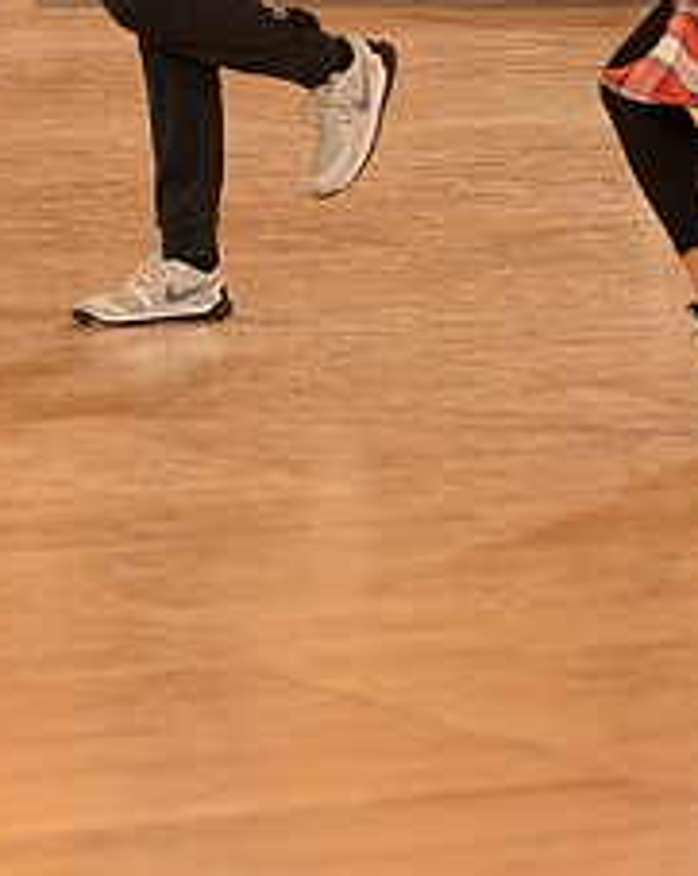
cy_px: -120
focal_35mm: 278
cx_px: 569
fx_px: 7193
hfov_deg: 5.6
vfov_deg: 6.9
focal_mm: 116
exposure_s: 1/250
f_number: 5
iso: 1600
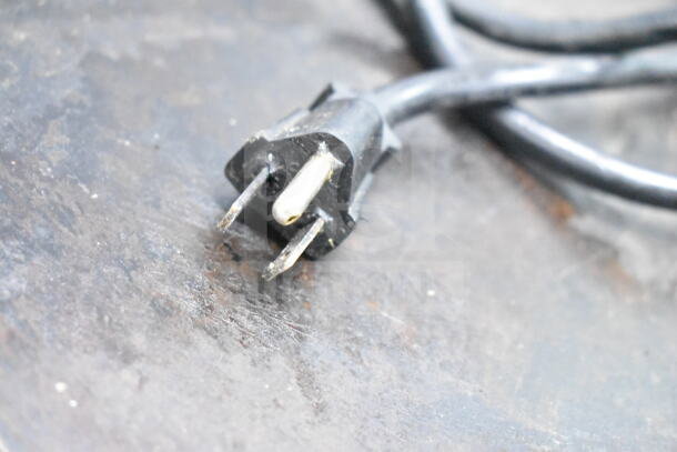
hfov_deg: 35.0
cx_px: 338
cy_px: 226
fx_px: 1072
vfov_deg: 23.8
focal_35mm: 57
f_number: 4.8
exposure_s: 1/60
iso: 22800
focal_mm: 38
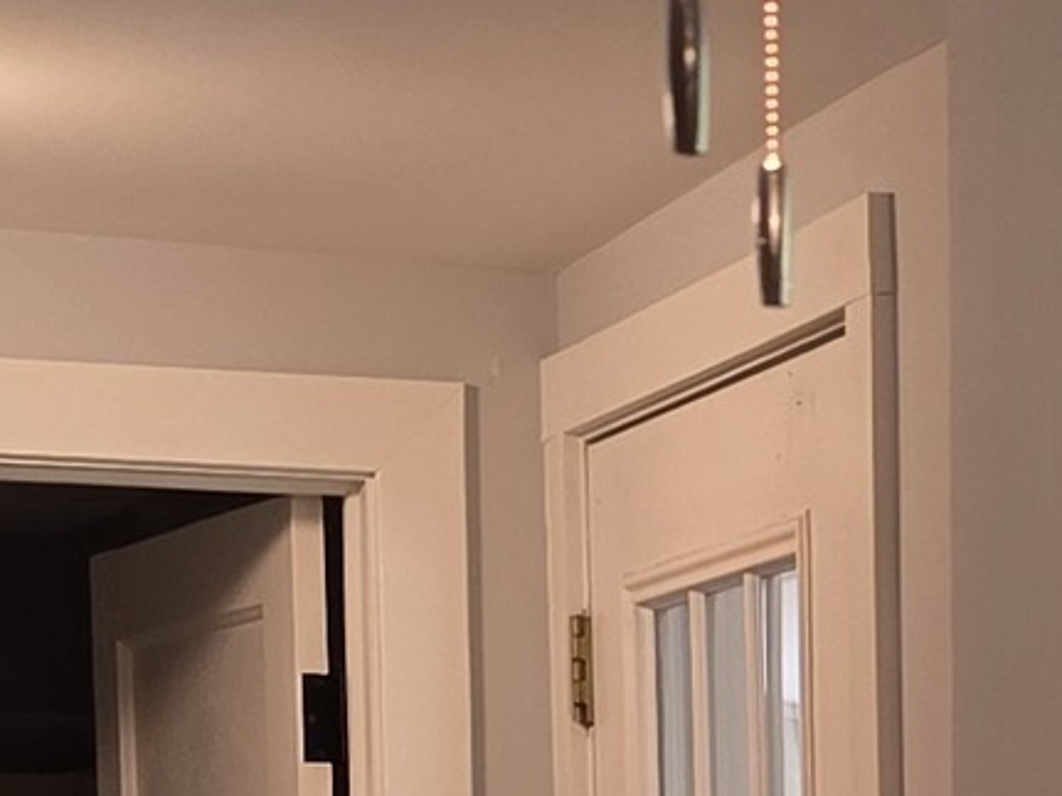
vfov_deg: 8.5
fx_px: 5030
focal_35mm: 164
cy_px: 1713
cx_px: 1237
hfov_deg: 11.8
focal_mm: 6.3
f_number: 1.7
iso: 125
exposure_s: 1/120
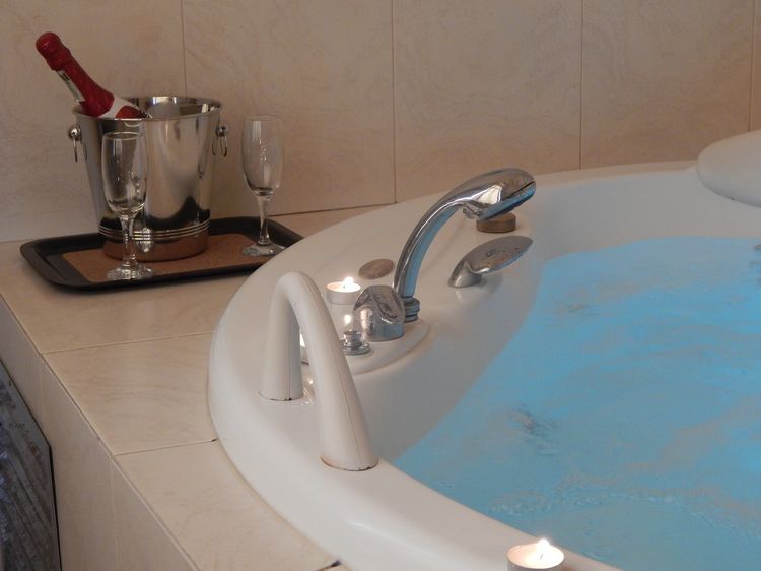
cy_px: 286
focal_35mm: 69
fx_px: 1516
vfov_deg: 21.3
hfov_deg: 28.2
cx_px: 380
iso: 400
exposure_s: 1/15
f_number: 4.1
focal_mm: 12.3
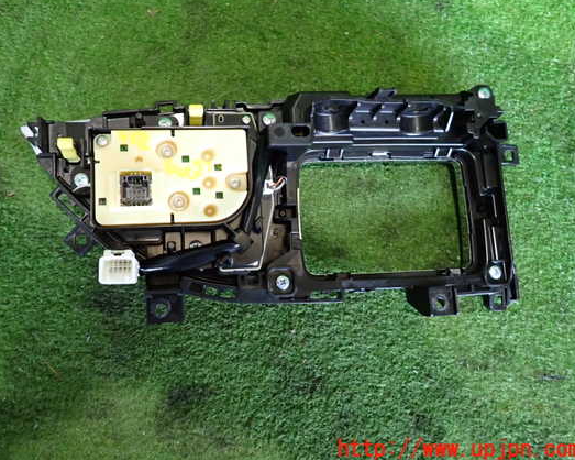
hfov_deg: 62.1
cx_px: 256
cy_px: 216
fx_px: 476
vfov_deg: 51.5
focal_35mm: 28
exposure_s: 1/50
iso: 1000
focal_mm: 4.5
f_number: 2
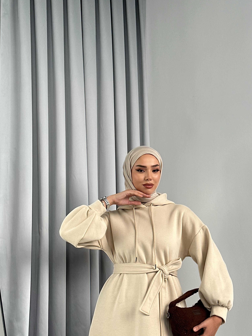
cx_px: 147
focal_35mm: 58
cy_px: 200
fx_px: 563
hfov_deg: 25.2
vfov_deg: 33.1
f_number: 1.78
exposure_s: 1/254
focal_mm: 6.86
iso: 64
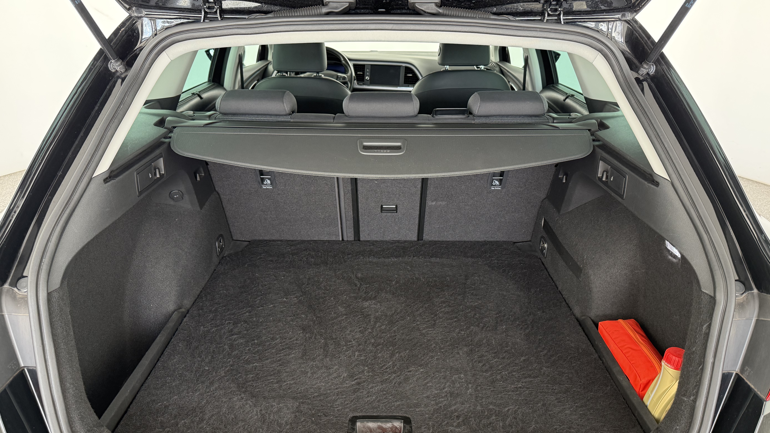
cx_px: 384
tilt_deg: -25.3
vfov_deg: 42.8
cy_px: 251
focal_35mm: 27
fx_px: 551
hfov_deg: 69.9
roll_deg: -0.7
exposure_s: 1/67
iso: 200
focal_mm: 6.76
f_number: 1.78
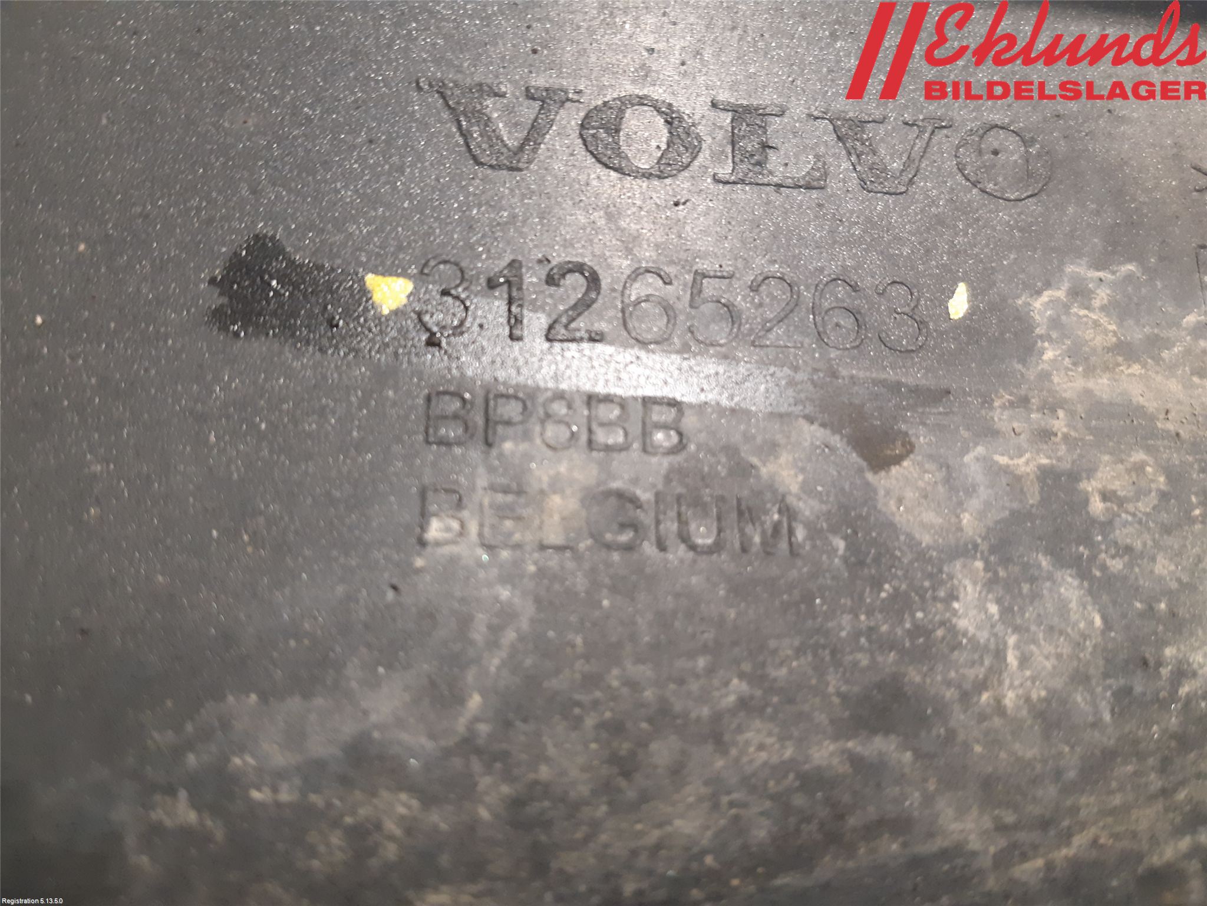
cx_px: 604
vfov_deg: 53.1
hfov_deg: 67.3
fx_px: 907
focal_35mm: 26
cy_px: 453
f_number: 1.7
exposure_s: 1/33
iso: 250
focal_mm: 3.93
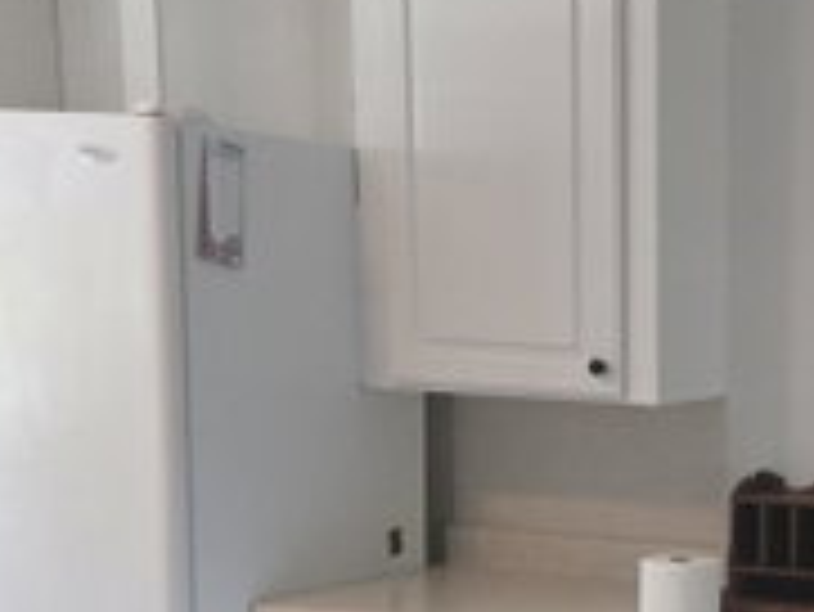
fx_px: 1906
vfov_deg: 17.8
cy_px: 616
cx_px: 992
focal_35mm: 81
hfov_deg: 22.2
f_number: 1.8
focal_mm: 5.4
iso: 1000
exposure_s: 1/120
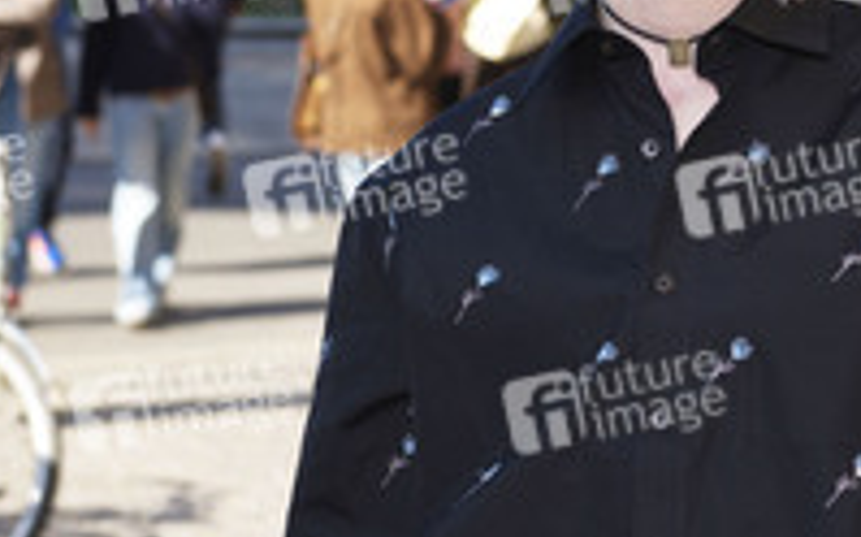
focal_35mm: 134
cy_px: 78
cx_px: 673
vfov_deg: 9.7
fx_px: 3142
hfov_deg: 15.5
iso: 100
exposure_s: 1/320
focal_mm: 58
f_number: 4.5
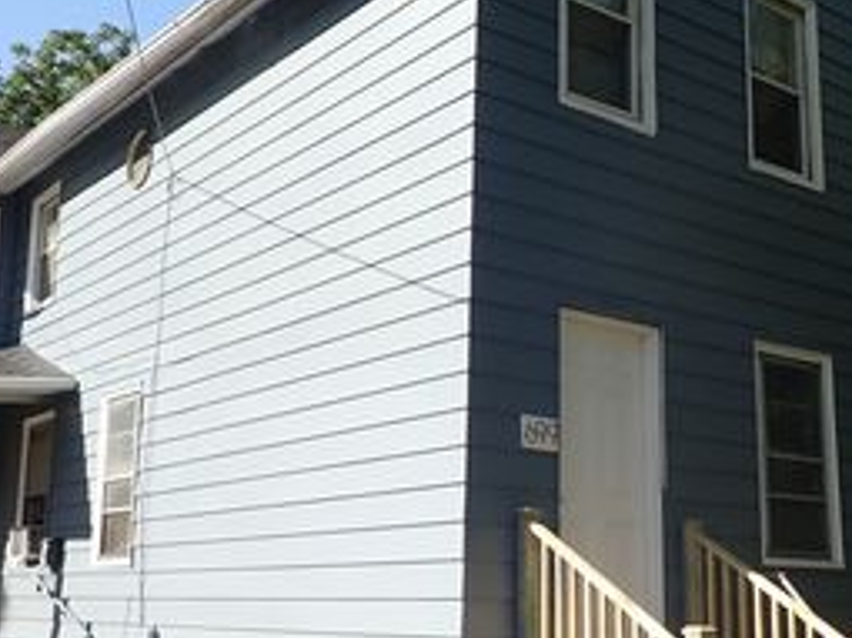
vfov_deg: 29.6
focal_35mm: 49
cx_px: 505
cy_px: 389
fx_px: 1205
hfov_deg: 38.8
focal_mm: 4.5
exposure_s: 1/800
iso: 100
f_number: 2.8
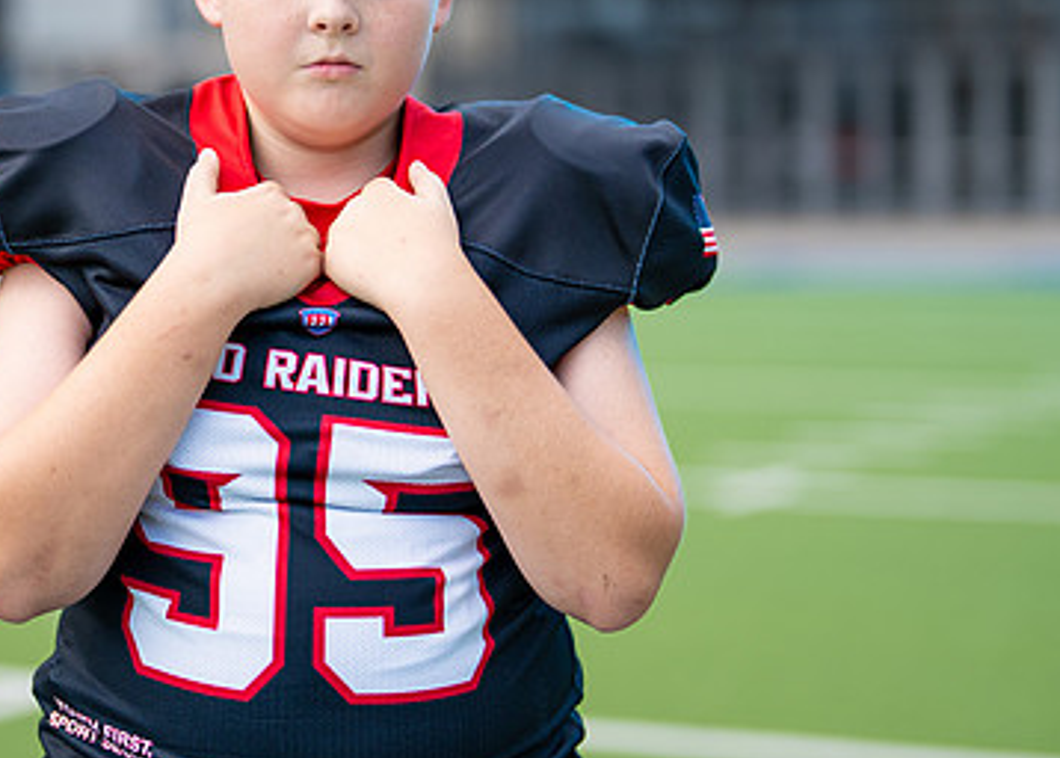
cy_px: 180
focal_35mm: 106
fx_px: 3192
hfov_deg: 18.8
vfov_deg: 13.5
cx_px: 371
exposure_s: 1/2000
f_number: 1.2
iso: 100
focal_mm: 50
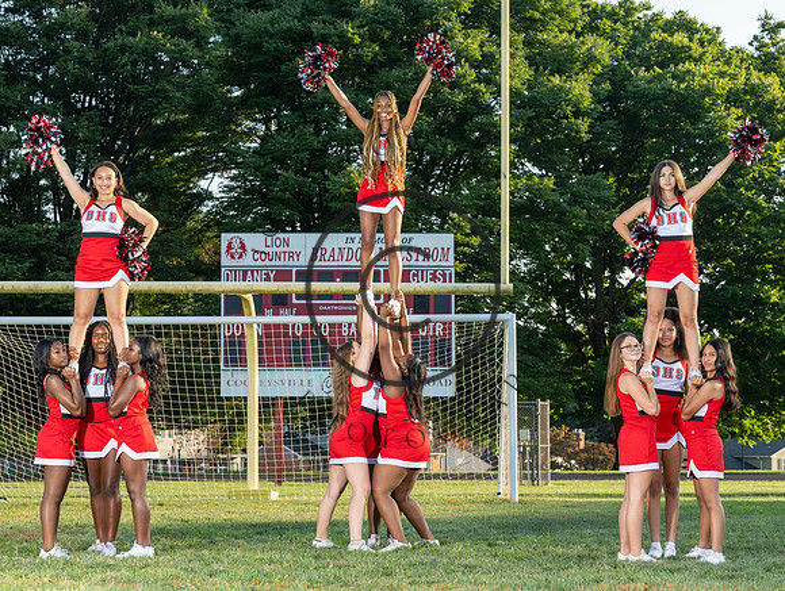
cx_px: 413
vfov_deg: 16.5
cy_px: 260
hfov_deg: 21.8
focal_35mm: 90
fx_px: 2039
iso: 100
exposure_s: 1/200
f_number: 6.3
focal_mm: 70
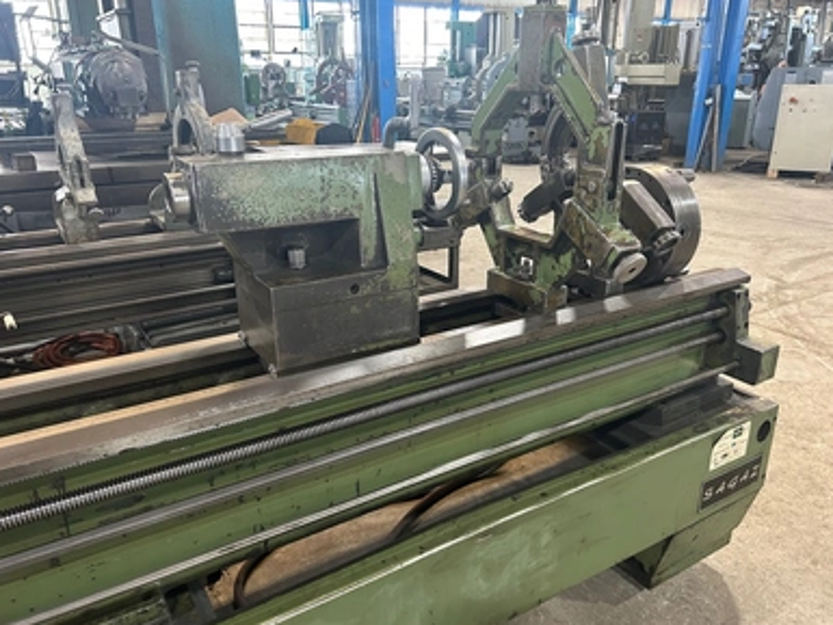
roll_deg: +1.0
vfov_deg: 51.4
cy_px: 322
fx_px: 650
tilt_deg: -21.2
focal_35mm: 27
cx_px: 424
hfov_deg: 65.3
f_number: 1.5
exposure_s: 1/60
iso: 320
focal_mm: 5.7
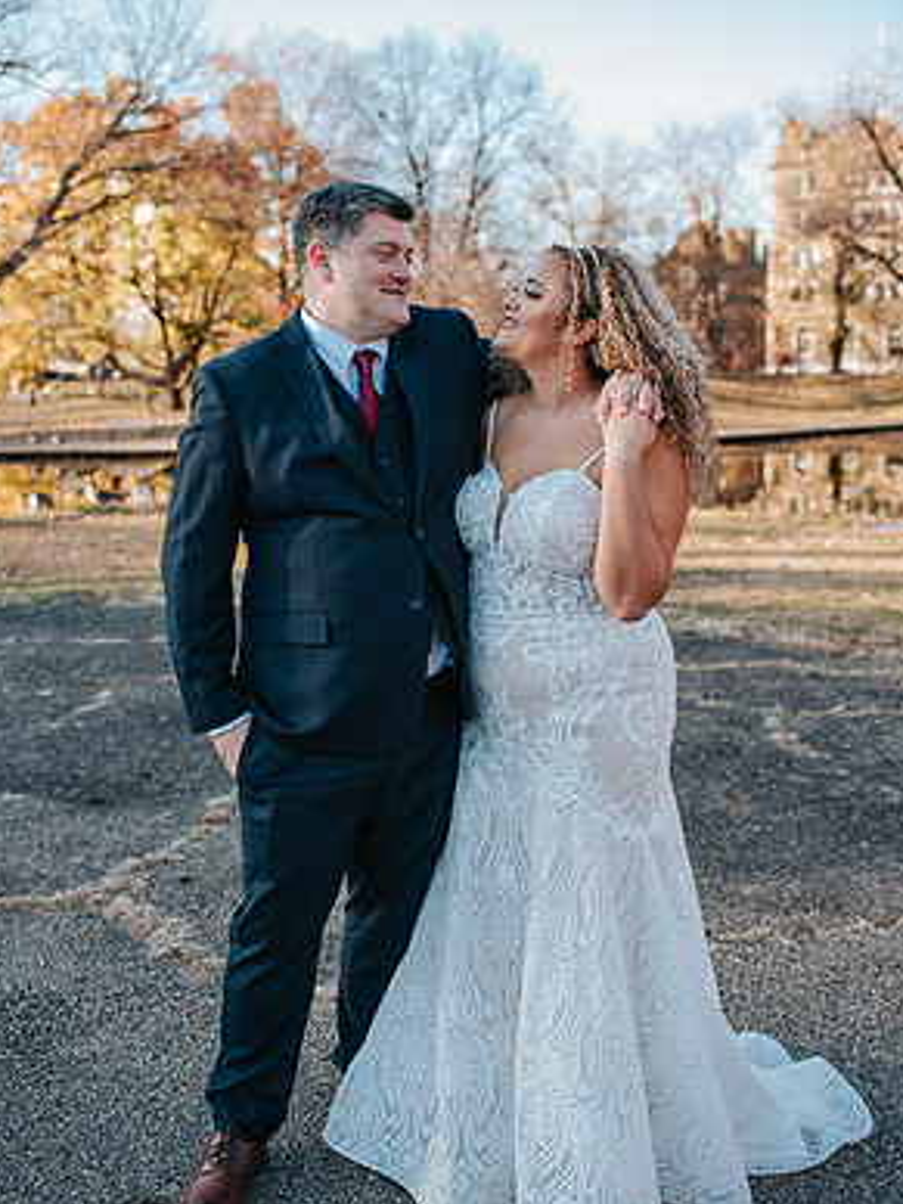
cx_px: 447
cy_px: 596
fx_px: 1356
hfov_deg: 36.8
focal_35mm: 39
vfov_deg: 47.9
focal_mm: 35
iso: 200
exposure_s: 1/400
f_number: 2.8
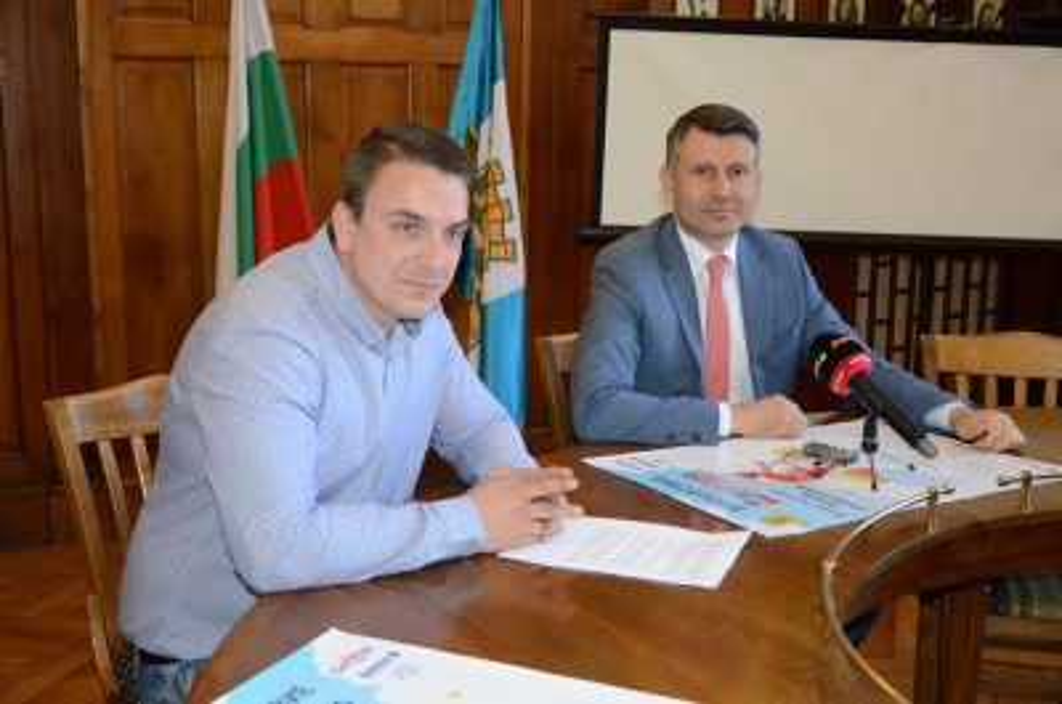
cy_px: 352
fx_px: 1237
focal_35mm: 42
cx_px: 531
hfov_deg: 46.5
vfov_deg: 31.8
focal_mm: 28
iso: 4000
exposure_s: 1/250
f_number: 4
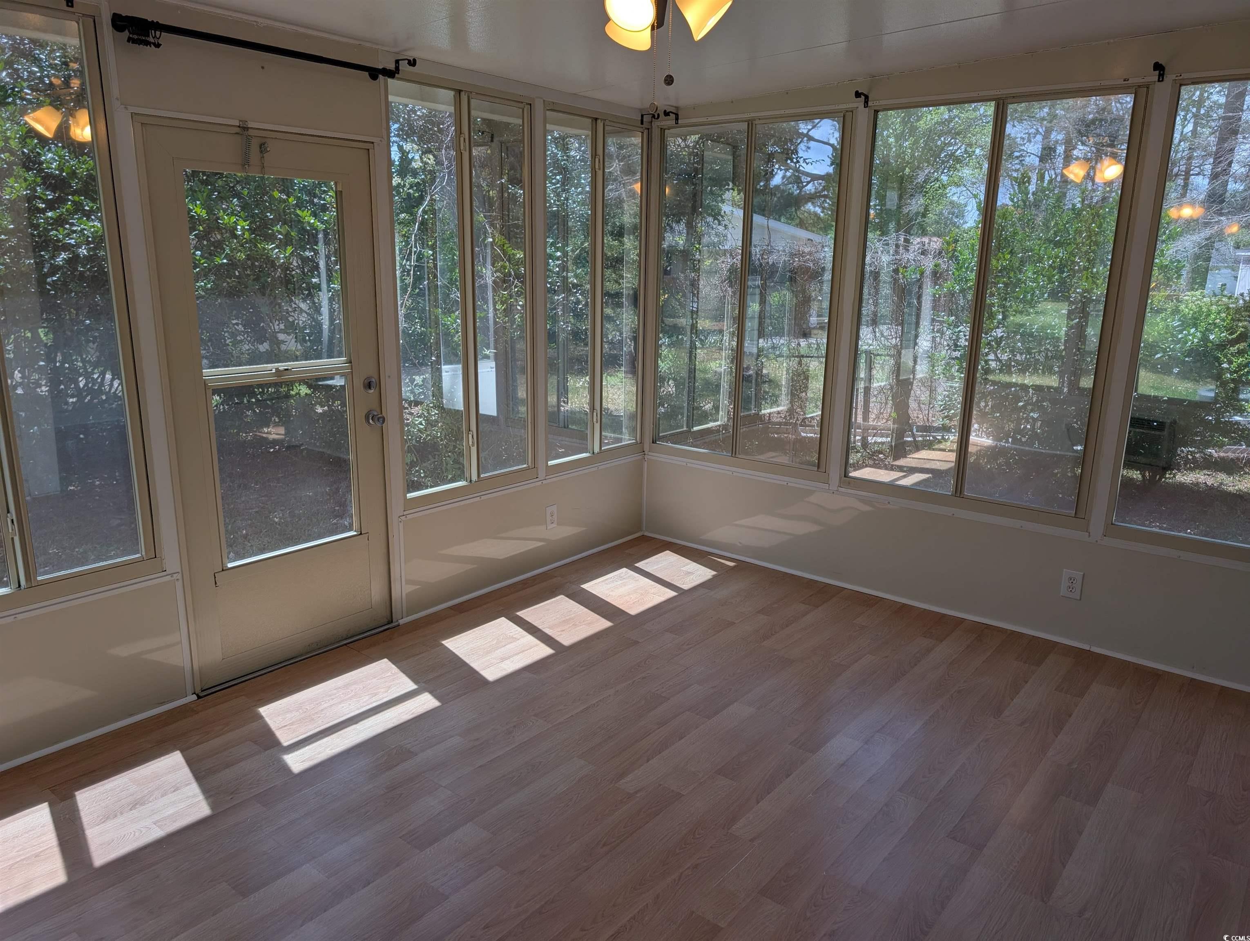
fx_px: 868
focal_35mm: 24
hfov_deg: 71.5
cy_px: 470
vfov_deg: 56.9
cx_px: 625
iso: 20
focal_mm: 6.9
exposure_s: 1/191
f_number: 1.68
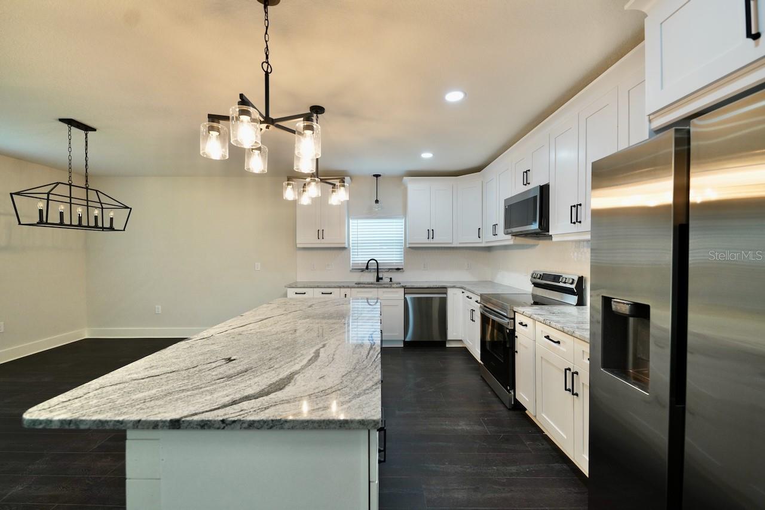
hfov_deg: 104.2
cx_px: 382
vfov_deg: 81.2
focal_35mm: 14
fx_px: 298
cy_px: 255
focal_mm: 14
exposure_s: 1/250
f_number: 3.5
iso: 1000
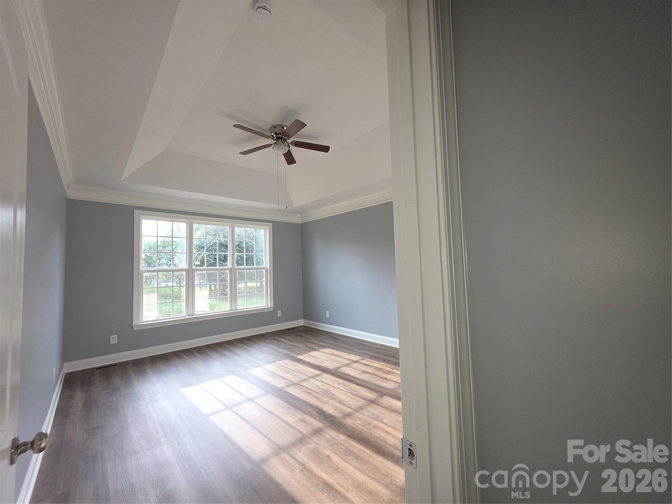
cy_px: 252
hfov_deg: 106.2
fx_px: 252
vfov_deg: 89.9
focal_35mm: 13
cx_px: 336
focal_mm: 2.2
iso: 40
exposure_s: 1/60
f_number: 1.9
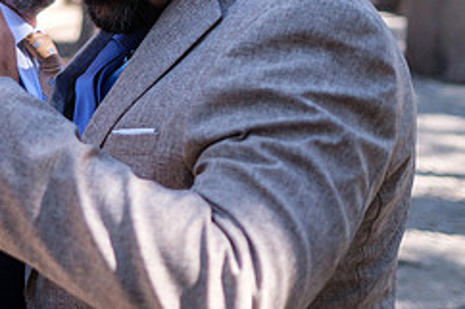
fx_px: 1084
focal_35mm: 84
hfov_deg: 22.9
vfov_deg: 16.1
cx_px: -35
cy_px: 37
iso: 160
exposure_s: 1/1100
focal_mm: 23
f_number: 1.6
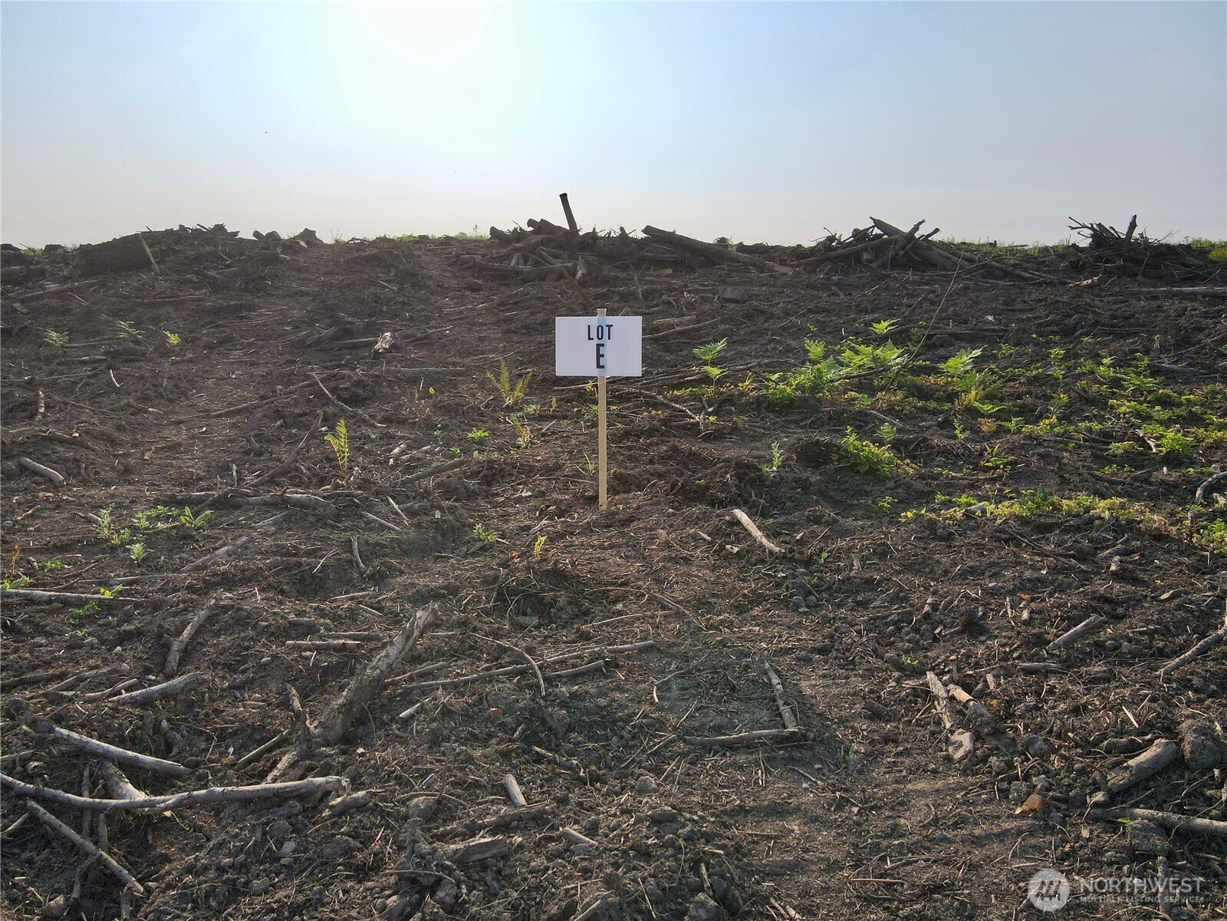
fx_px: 851
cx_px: 614
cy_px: 460
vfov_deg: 56.8
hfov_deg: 71.6
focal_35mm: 24
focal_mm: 4.5
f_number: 2.8
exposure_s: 1/1250
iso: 100
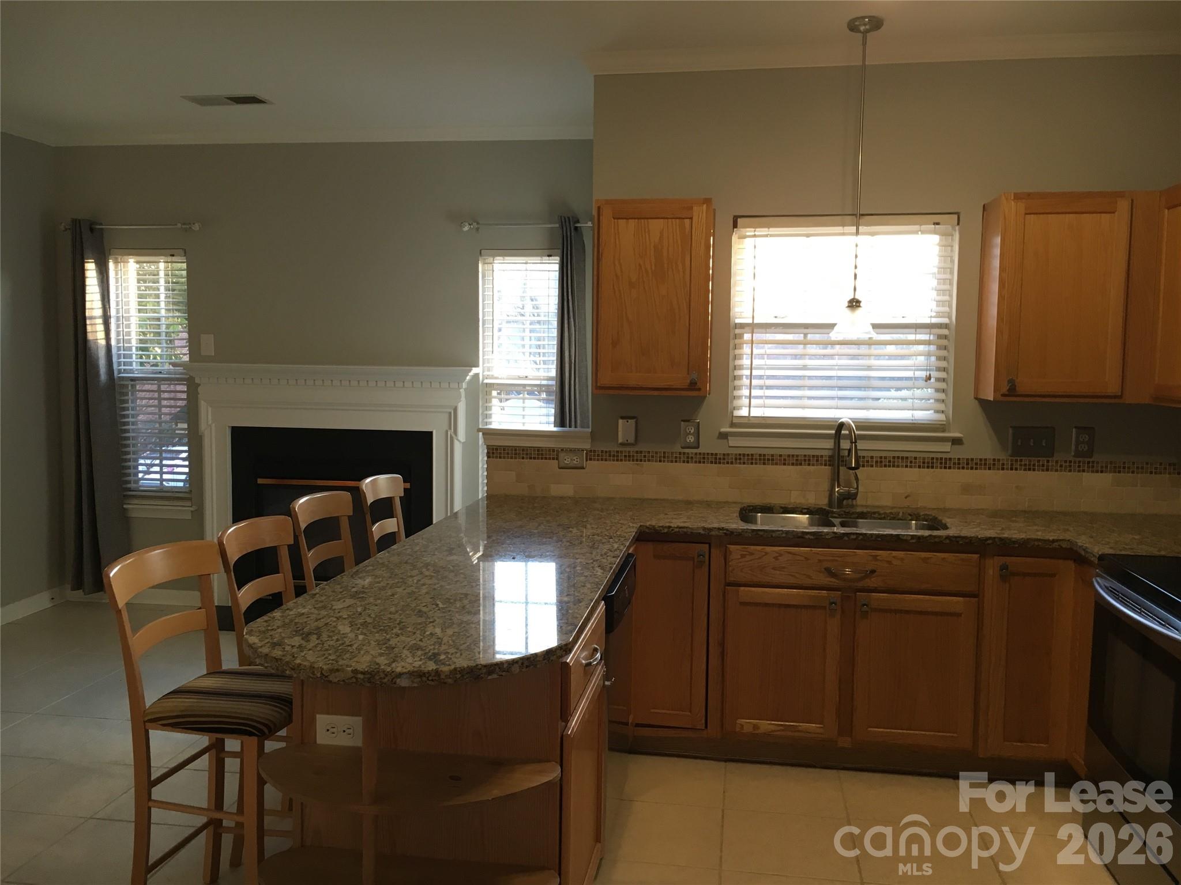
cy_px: 442
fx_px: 989
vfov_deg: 48.2
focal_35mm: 29
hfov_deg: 61.7
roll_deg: -0.7
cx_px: 590
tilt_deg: -5.9
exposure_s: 1/30
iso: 64
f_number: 2.2
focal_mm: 4.15
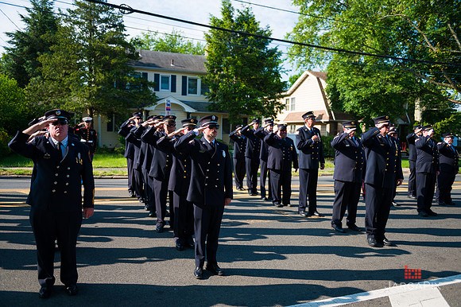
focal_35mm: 31
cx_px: 230
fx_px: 397
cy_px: 154
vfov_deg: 42.3
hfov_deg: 60.3
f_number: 3.2
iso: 200
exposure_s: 1/2000
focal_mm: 31
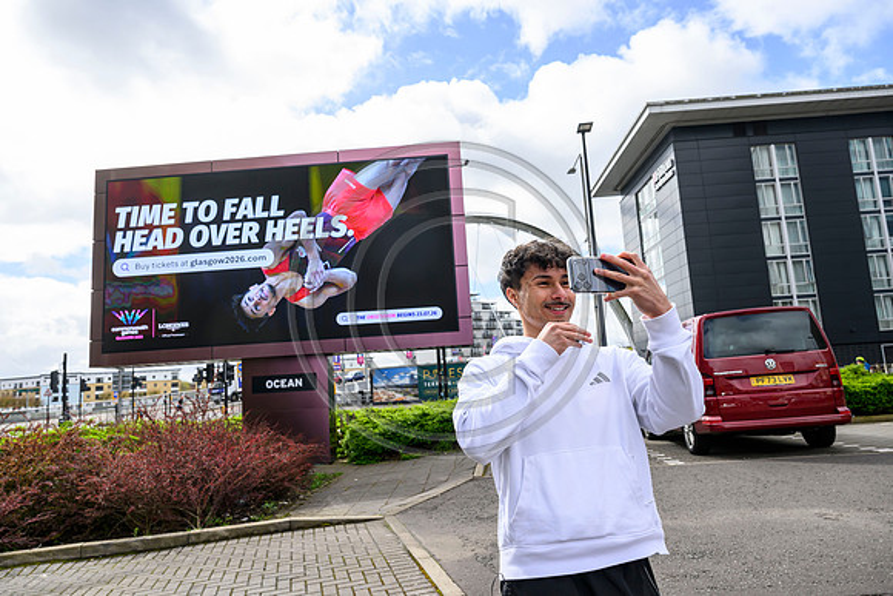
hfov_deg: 73.7
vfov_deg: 53.2
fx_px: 595
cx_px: 446
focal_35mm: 24
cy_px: 298
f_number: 6.3
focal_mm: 24
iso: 500
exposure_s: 1/1250
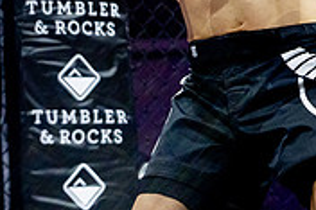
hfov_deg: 6.9
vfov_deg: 4.6
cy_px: -78
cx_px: 438
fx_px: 2596
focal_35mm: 296
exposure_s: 1/1250
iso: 3200
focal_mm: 70
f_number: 2.8
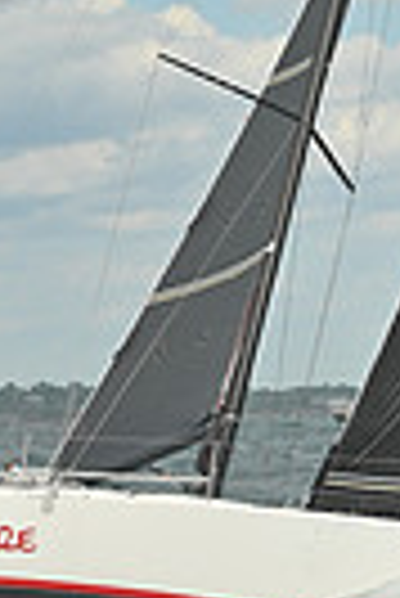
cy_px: -265
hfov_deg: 4.5
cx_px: 321
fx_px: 5086
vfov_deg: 6.6
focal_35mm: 306
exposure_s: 1/1250
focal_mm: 70
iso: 320
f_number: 10
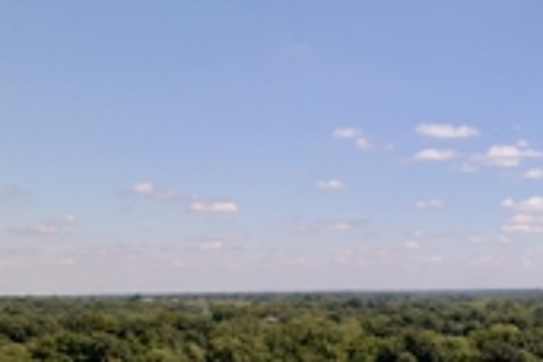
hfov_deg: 29.6
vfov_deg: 21.9
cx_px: 651
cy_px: 413
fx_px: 875
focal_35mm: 58
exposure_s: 1/120
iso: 100
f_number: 2.8
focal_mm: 8.38
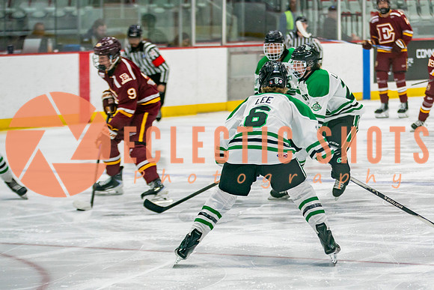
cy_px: 167
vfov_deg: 6.9
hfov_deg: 10.3
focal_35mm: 198
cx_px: 380
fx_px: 2385
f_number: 2.8
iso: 640
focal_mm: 105
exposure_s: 1/640
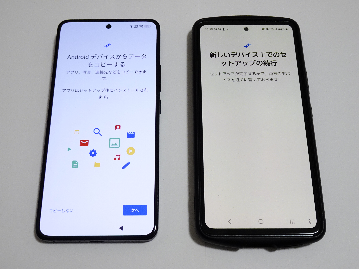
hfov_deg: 43.9
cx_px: 180
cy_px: 134
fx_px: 446
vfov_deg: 33.6
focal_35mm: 43
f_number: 4
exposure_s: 1/13
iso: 200
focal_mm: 7.06
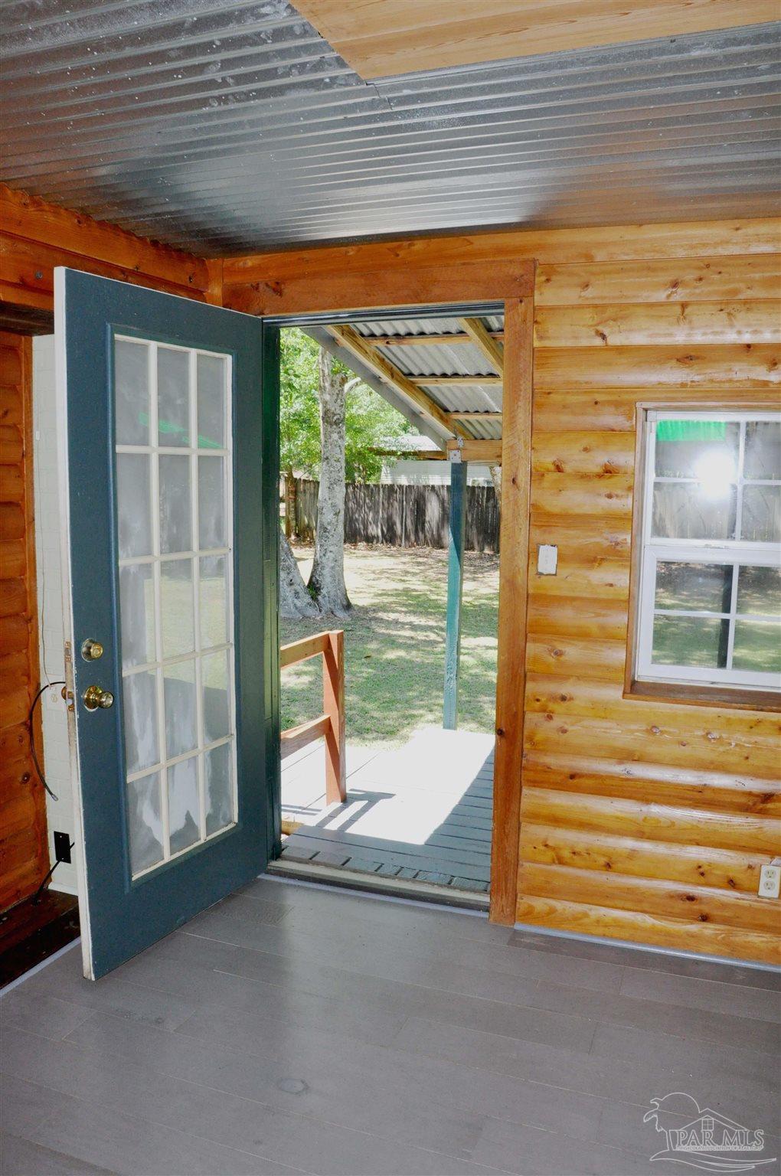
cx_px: 390
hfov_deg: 47.8
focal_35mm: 27
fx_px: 881
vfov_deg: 67.4
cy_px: 588
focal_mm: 18
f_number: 11
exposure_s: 1/200
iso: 1250
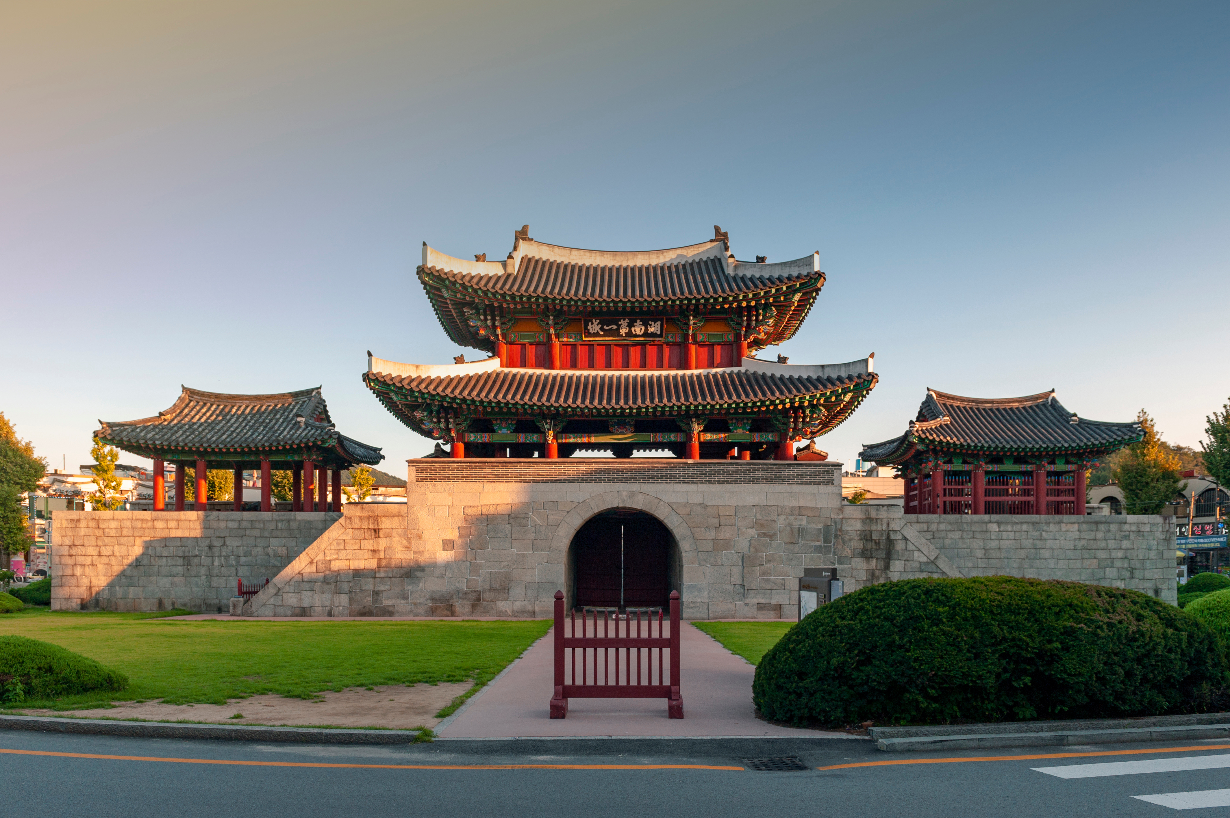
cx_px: 615
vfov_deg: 53.1
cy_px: 409
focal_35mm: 24
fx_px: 819
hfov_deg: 73.8
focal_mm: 24
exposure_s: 1/250
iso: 200
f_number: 8
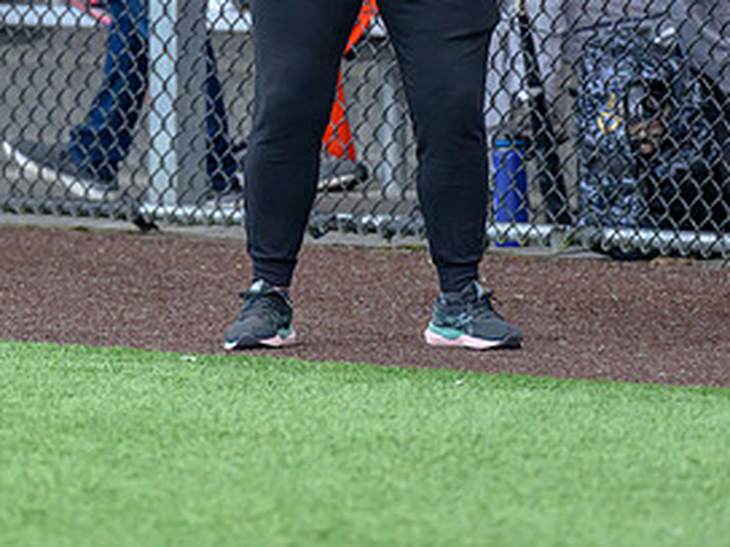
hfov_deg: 2.9
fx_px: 14530
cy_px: -71
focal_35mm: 689
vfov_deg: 2.2
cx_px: 191
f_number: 2.8
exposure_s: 1/2000
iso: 1250
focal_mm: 200
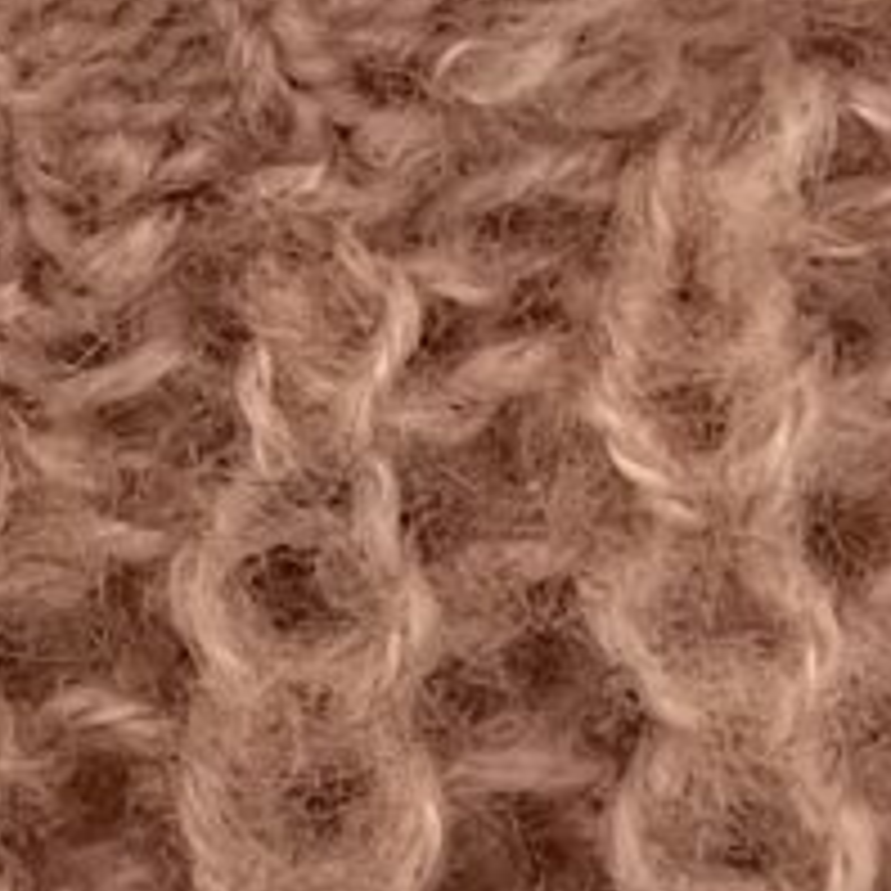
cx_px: 189
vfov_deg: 7.4
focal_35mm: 238
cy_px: 284
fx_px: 6931
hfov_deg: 7.3
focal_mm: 4.2
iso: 125
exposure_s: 1/90
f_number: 1.6
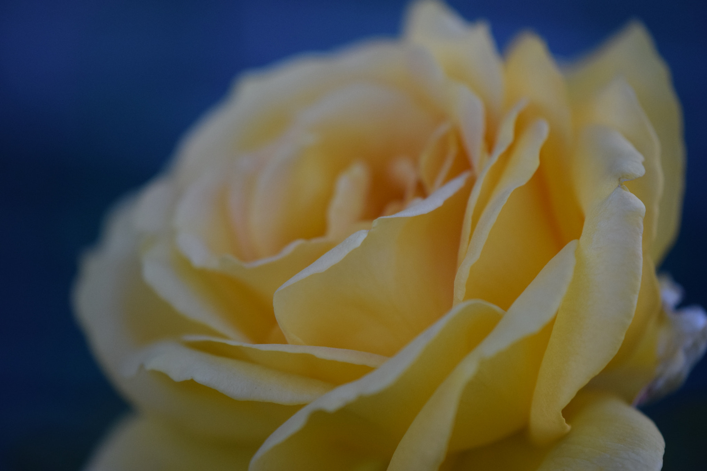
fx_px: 2504
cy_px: 236
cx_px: 354
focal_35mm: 128
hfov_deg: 16.1
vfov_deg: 10.8
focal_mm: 85
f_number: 3.8
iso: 1100
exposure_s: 1/500
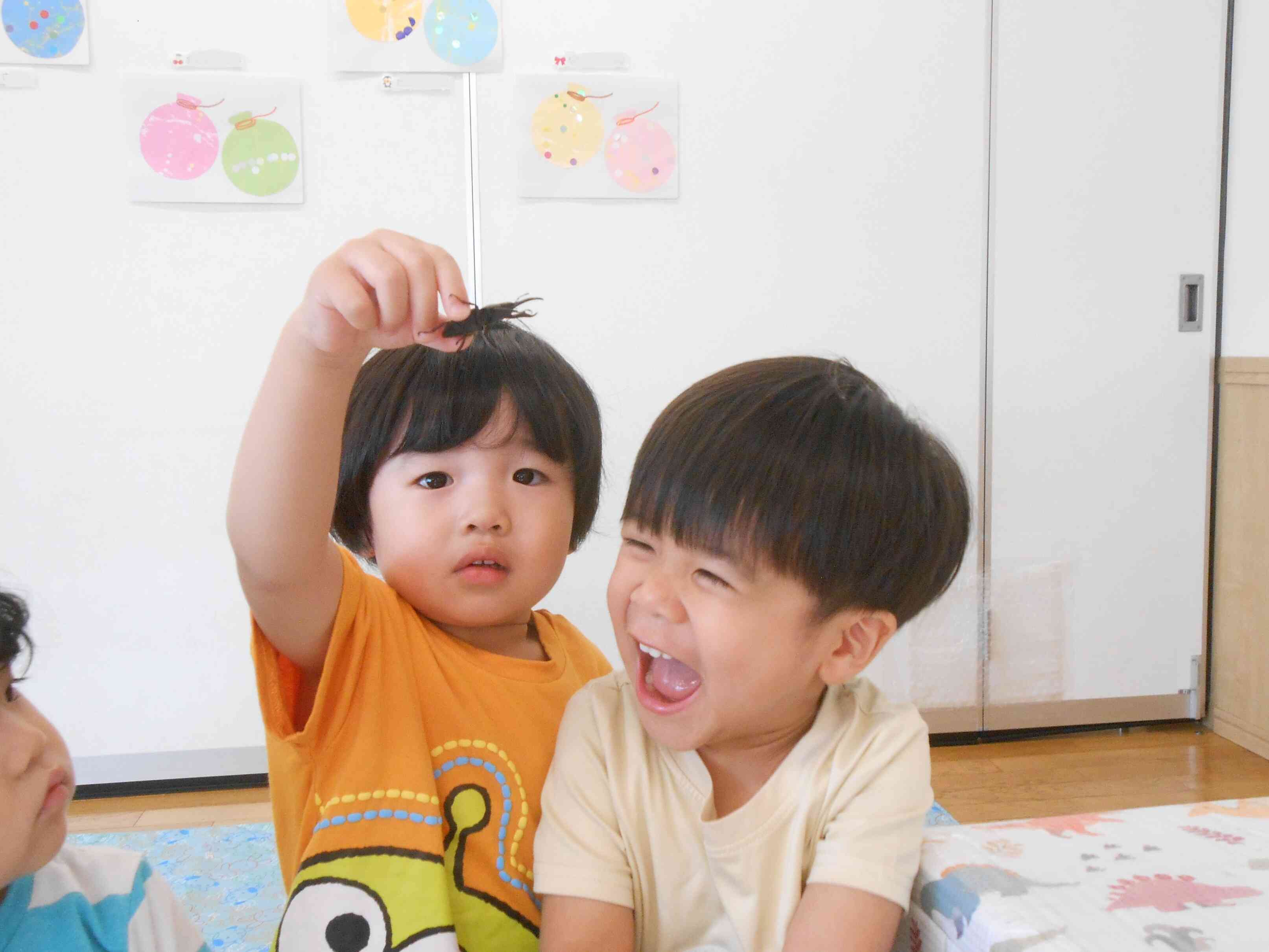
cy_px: 476
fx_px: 1247
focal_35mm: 34
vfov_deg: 41.8
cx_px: 634
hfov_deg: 54.0
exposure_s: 1/125
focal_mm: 6
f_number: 3.9
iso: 500
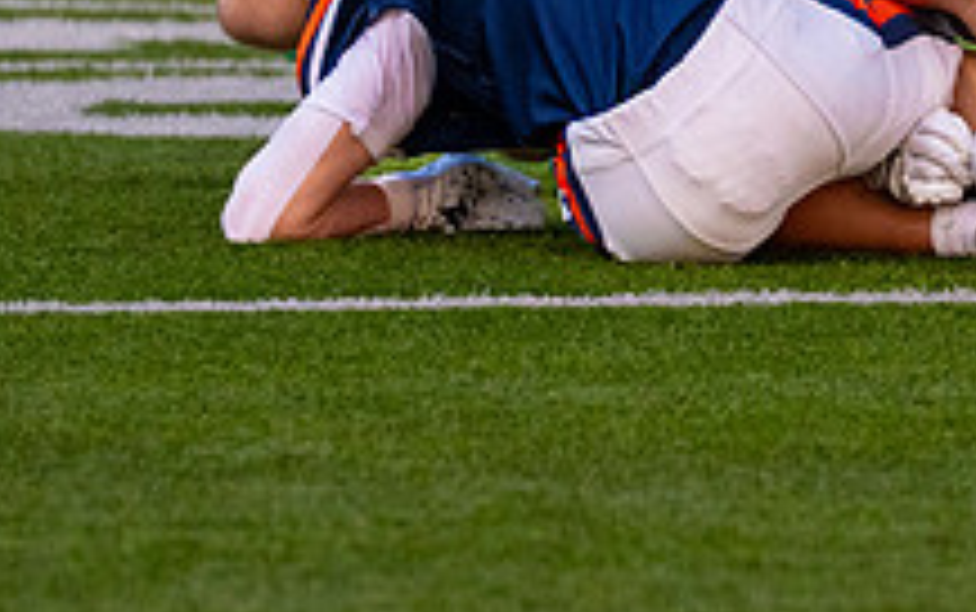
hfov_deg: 2.6
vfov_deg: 1.6
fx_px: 21695
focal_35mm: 815
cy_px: -81
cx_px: 869
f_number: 2.8
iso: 1250
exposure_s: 1/2000
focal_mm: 185
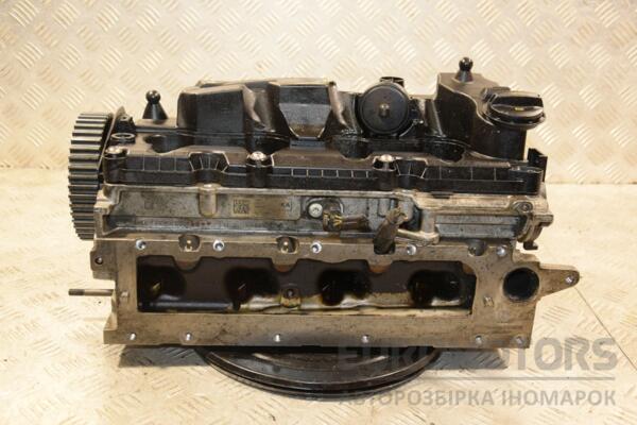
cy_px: 212
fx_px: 743
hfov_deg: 46.4
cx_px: 318
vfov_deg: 31.9
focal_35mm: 42
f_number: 5
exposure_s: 1/100
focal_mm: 28
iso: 800
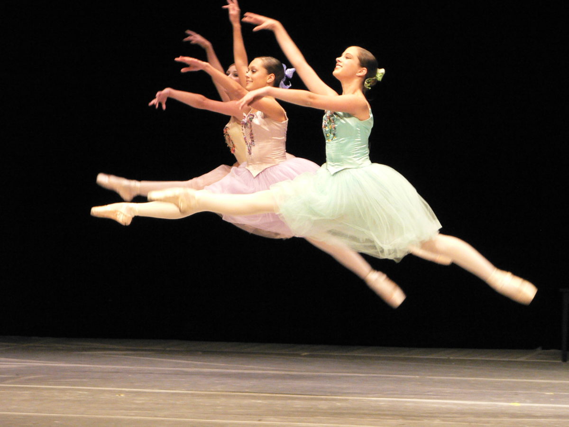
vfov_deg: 8.3
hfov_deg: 11.1
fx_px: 2926
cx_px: 284
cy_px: 214
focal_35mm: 178
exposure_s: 1/200
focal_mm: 29.7
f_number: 3.3
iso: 400
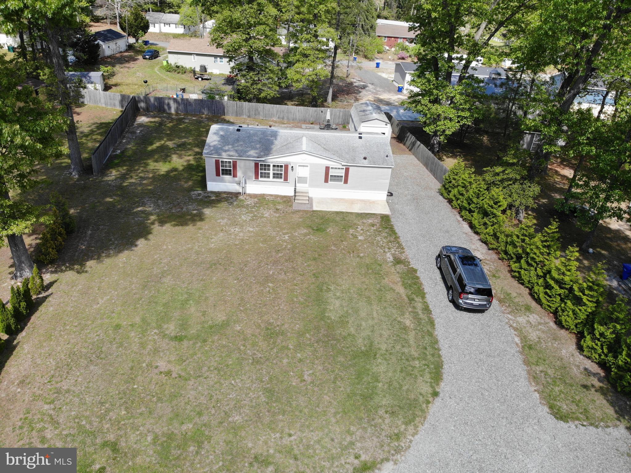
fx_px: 437
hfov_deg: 71.6
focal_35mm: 24
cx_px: 316
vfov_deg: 56.8
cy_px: 236
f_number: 2.8
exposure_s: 1/459
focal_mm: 4.5
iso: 100
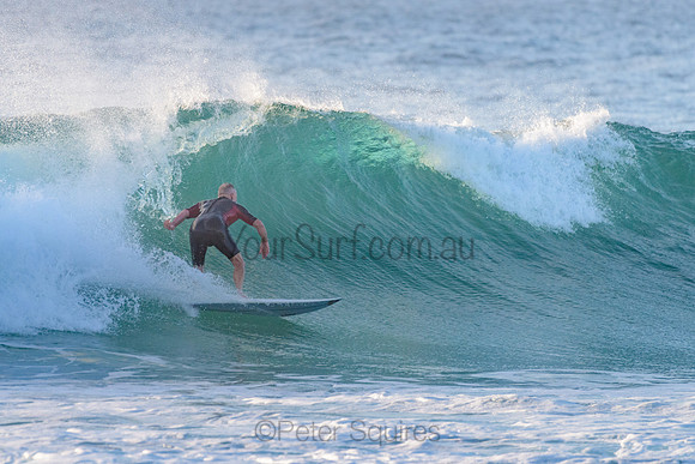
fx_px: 11822
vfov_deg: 2.2
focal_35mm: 612
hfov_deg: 3.4
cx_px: 340
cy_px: 210
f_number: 5.6
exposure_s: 1/2000
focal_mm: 500
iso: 1250
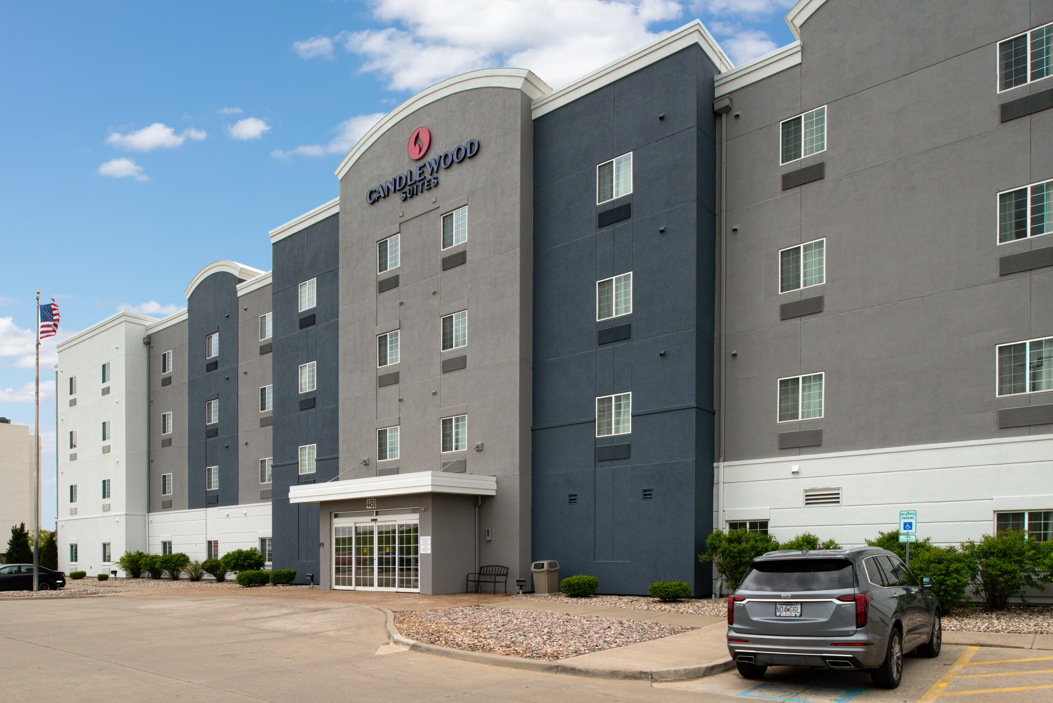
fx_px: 702
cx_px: 526
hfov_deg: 73.7
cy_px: 352
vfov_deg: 53.2
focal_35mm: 24
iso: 640
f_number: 22
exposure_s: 1/160
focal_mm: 24
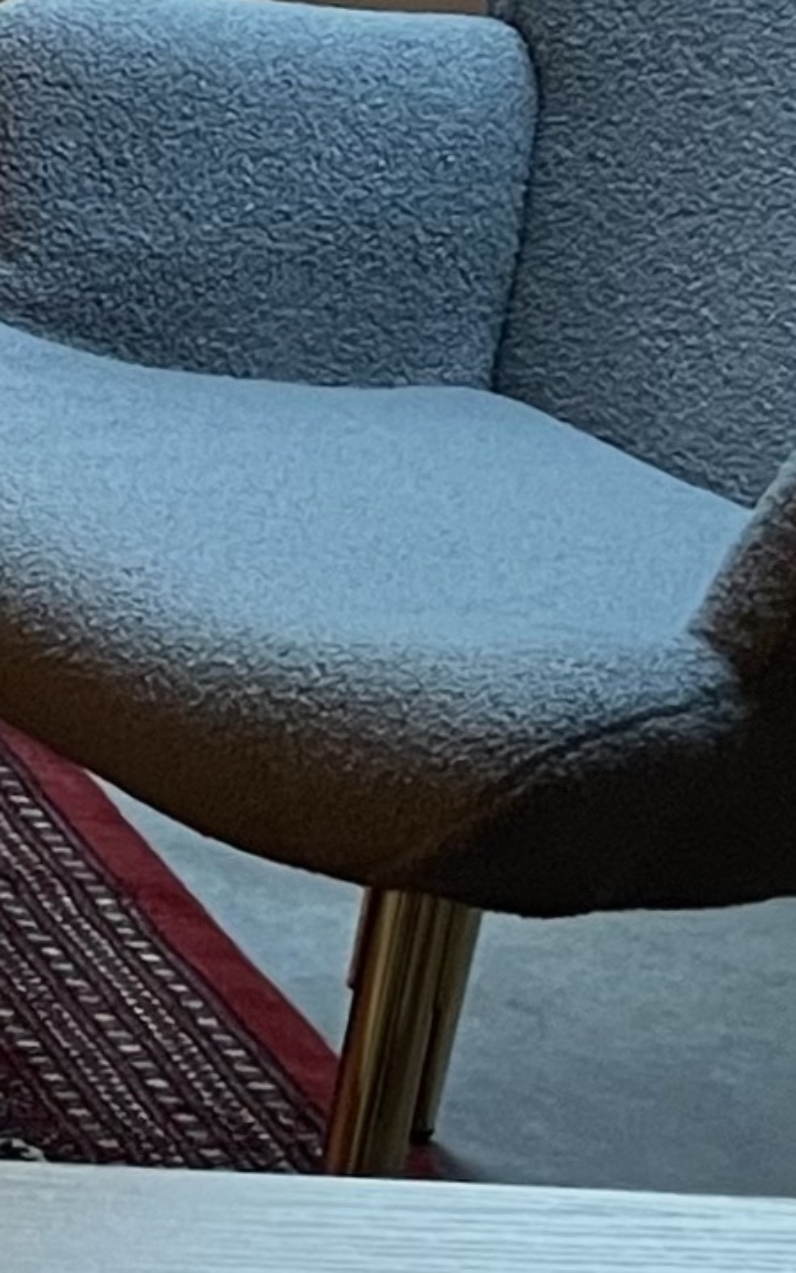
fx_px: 5241
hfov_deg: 7.3
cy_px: -248
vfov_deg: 13.5
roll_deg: -3.9
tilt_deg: -12.7
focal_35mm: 151
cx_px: -1904
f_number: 1.6
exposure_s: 1/50
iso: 125
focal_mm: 4.2
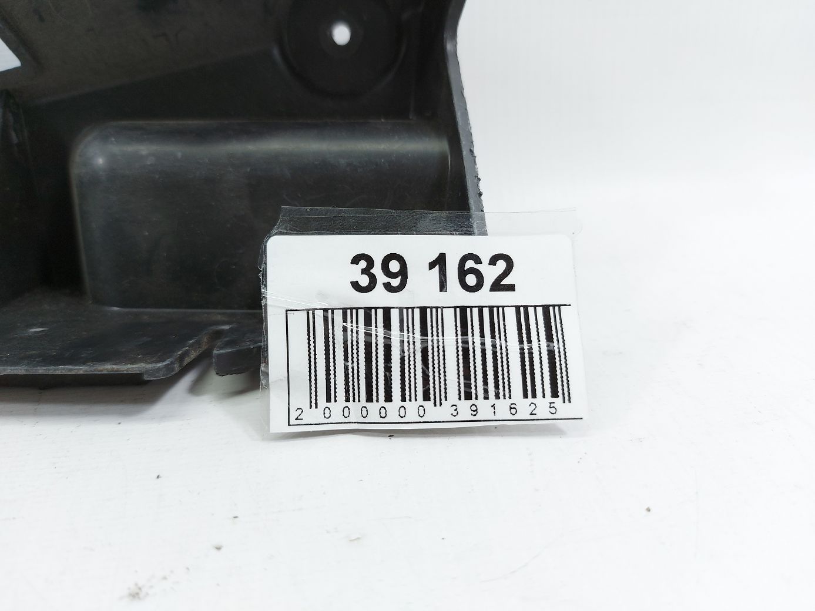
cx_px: 408
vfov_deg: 56.8
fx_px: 565
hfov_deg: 71.6
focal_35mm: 24
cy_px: 306
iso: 64
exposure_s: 1/60
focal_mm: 5.23
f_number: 1.8
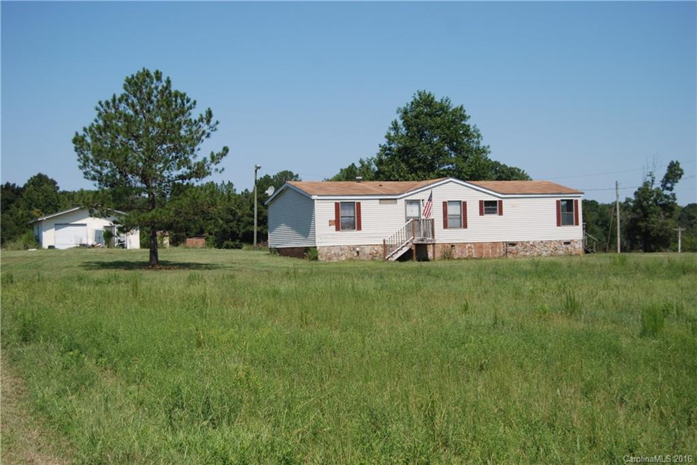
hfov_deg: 35.0
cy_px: 232
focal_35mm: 57
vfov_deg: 23.8
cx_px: 348
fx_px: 1104
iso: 100
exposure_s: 1/640
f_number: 5
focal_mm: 38
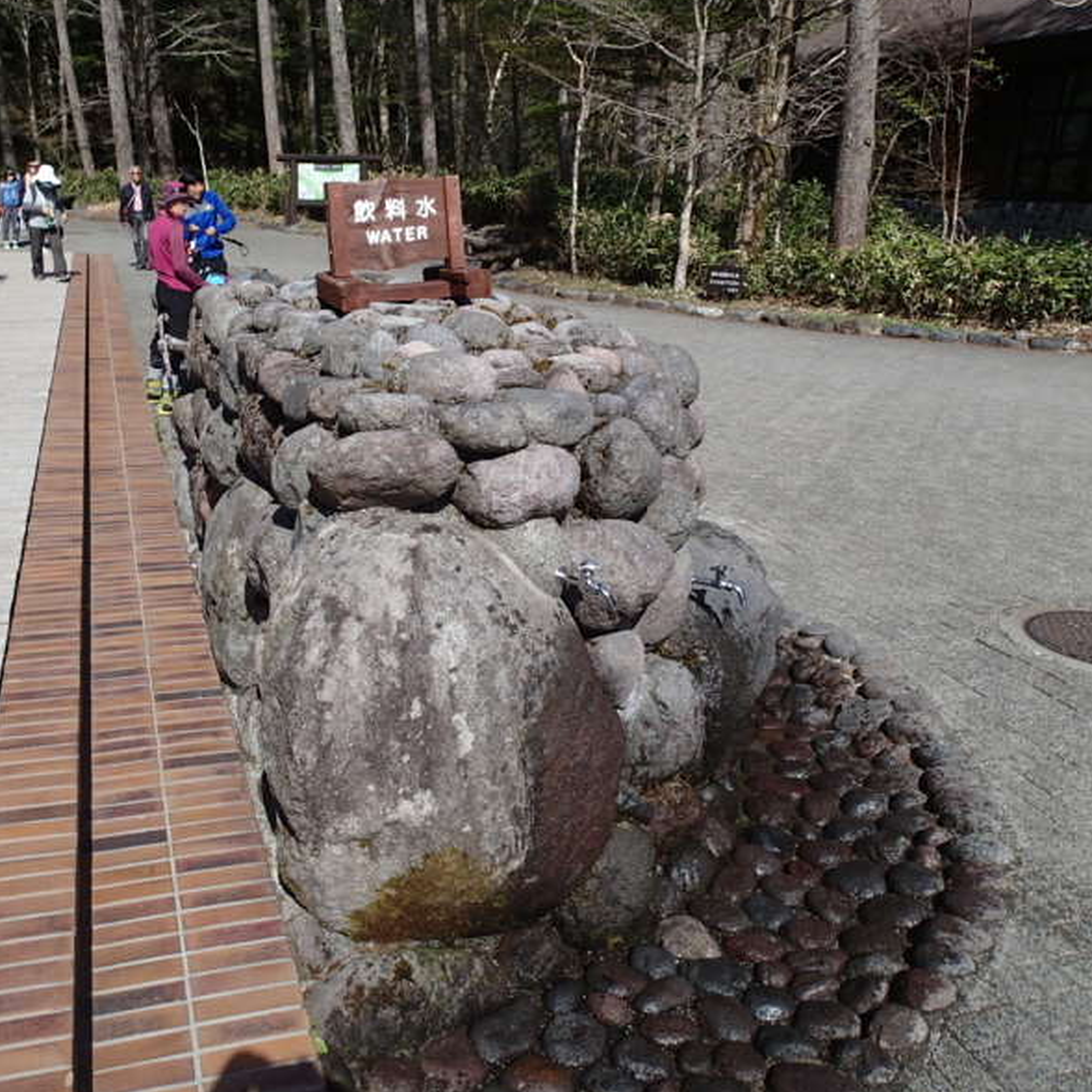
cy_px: 543
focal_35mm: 30
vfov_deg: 54.0
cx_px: 410
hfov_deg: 53.4
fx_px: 1071
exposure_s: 1/200
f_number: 8
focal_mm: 4.5
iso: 100
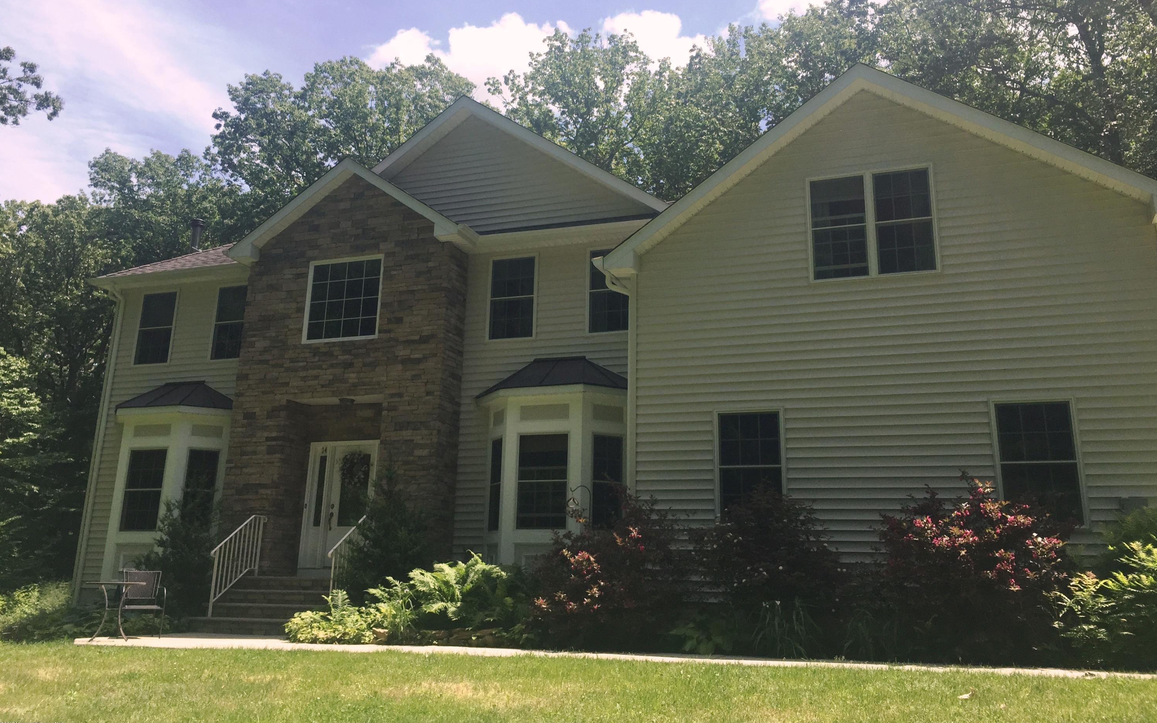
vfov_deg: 40.5
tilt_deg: +14.7
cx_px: 581
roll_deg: -2.0
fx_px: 977
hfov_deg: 61.2
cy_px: 314
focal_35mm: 31
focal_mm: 4.15
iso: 32
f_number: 2.2
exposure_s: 1/1721
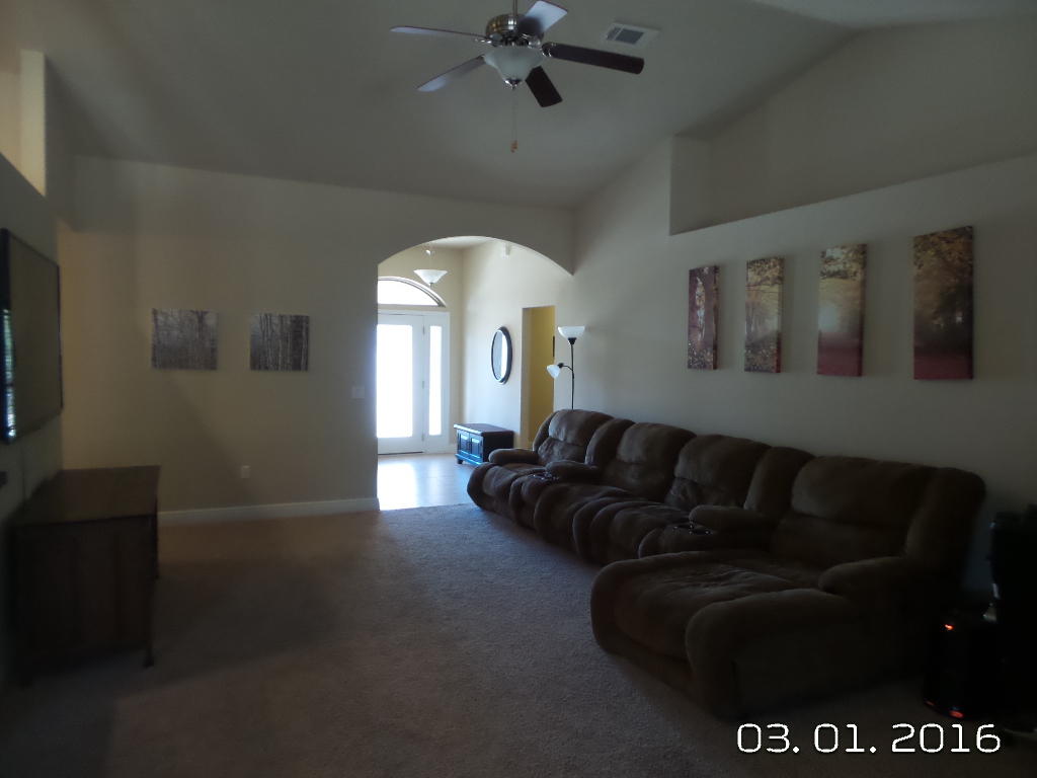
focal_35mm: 23
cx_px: 518
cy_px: 389
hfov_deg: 73.9
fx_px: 689
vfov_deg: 58.9
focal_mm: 4.1
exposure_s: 1/30
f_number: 2.8
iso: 400
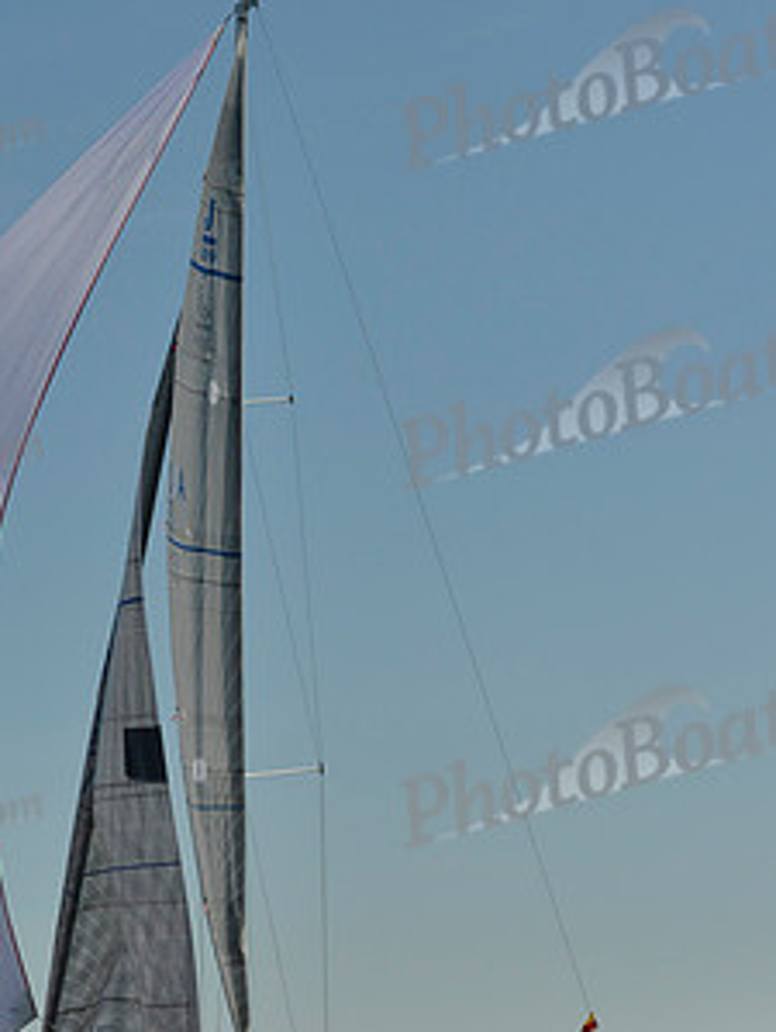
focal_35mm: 190
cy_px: 628
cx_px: 222
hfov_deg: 7.8
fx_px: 5667
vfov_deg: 10.4
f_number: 10
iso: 280
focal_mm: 102
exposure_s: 1/1600
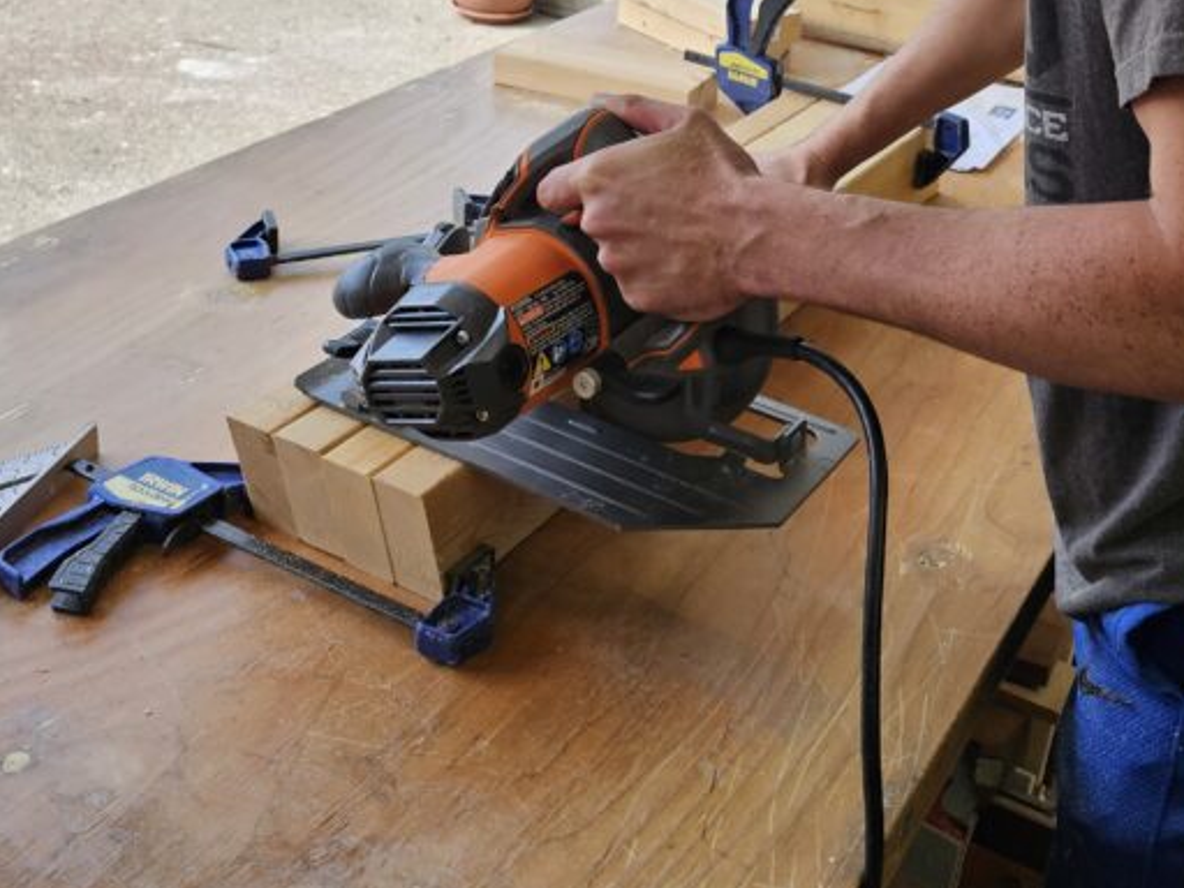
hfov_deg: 40.8
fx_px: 1573
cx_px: 772
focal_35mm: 46
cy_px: 16
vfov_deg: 29.6
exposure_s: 1/120
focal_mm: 6.3
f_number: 1.7
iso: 20
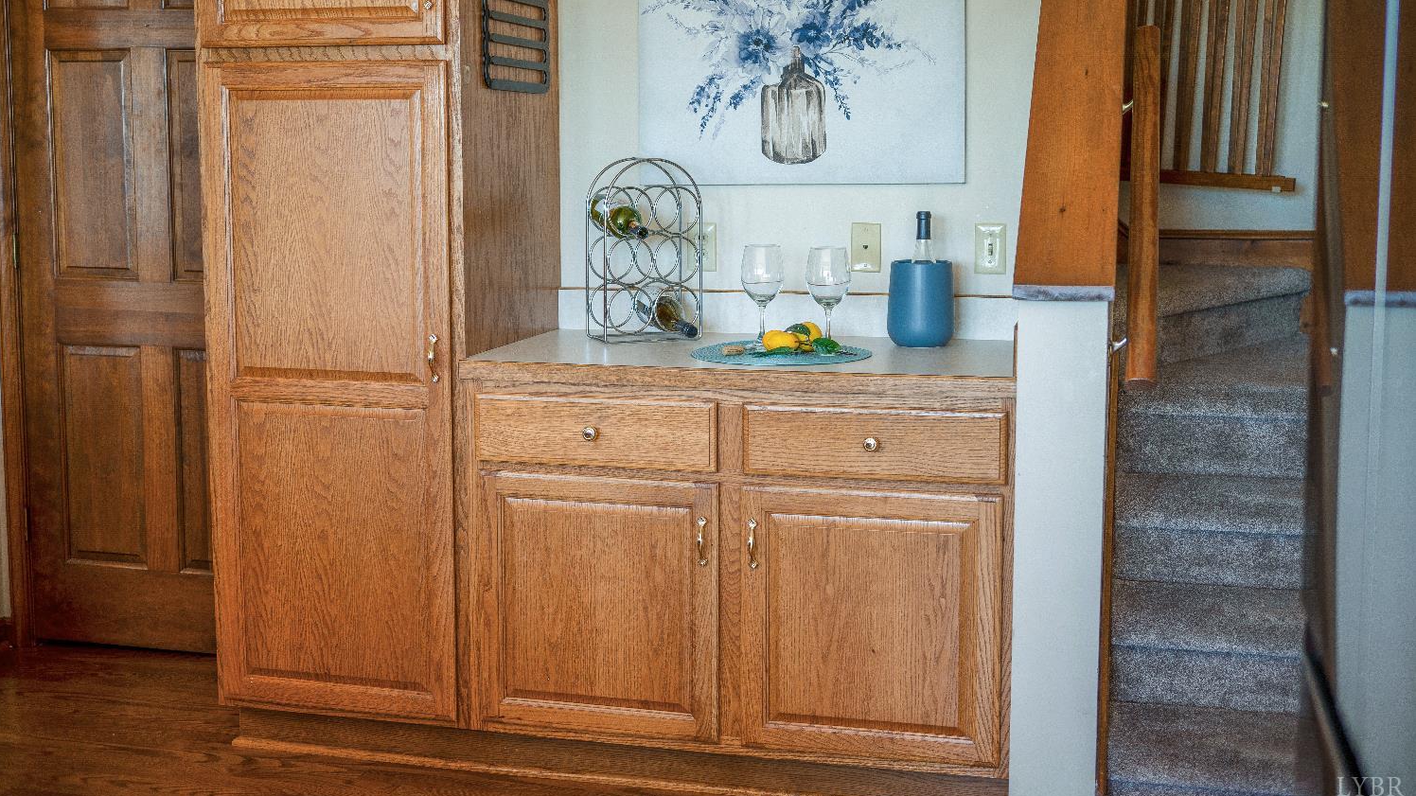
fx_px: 1577
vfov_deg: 28.3
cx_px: 707
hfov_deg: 48.4
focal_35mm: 42
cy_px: 335
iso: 125
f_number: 2.5
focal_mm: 40
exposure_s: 1/60
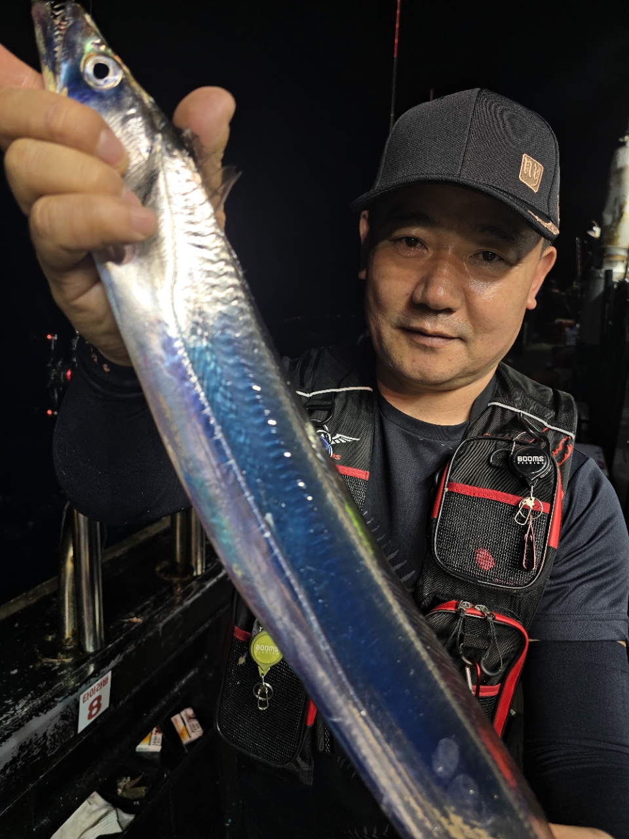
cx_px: 314
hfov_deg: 58.9
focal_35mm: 23
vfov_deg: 73.9
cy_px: 420
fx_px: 557
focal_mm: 6.3
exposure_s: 1/315
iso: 12
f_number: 1.7
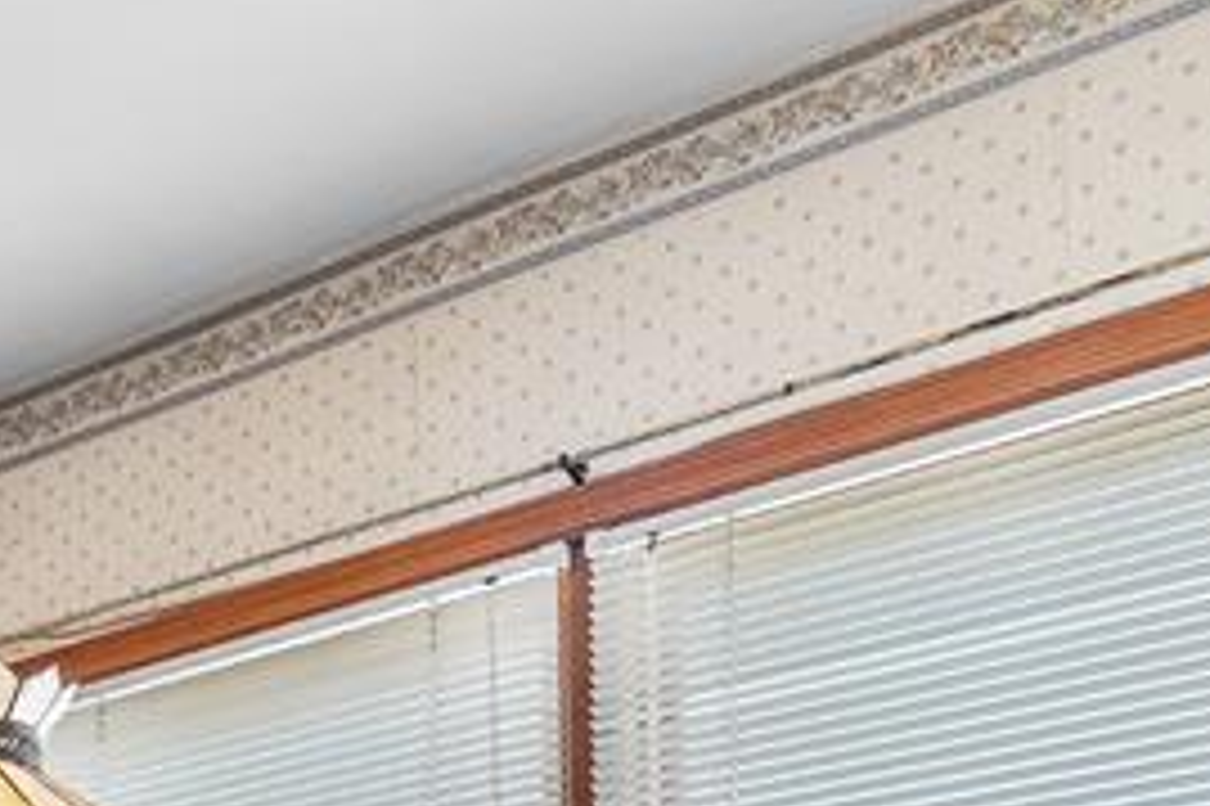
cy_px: 1432
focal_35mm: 61
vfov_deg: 17.9
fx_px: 2049
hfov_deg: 24.5
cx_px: -666
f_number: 8
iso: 100
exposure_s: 1/4
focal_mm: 16
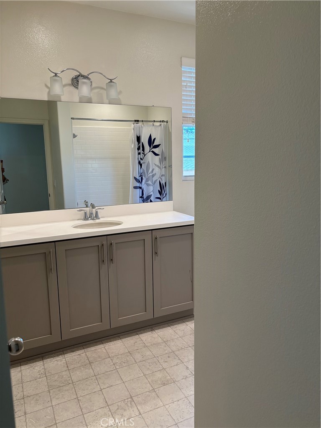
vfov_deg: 67.3
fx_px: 321
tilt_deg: -11.7
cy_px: 214
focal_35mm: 26
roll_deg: +0.0
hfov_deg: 53.1
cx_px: 160
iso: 100
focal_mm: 5.96
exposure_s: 1/120
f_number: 1.6
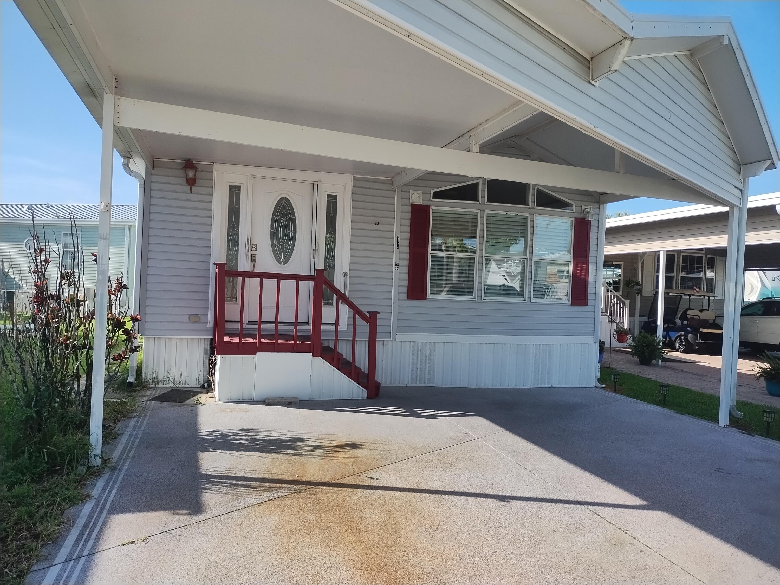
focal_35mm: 25
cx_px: 390
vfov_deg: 54.9
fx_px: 563
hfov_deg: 69.4
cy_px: 292
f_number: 1.7
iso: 100
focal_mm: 4.71
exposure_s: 1/3553
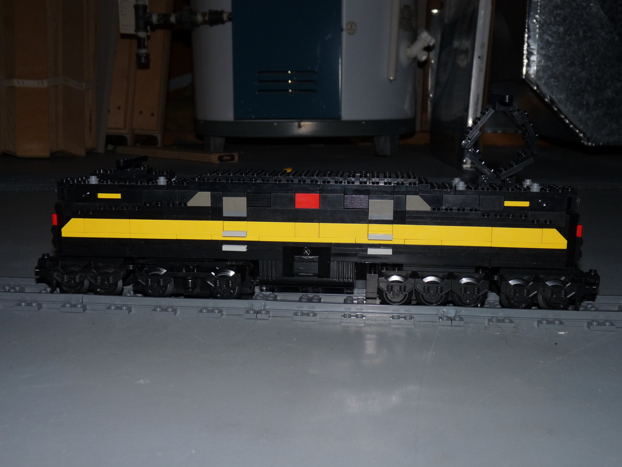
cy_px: 234
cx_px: 311
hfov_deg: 44.8
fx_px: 755
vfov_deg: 34.3
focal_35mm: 42
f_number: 3
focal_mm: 7.4
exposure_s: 1/125
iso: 100
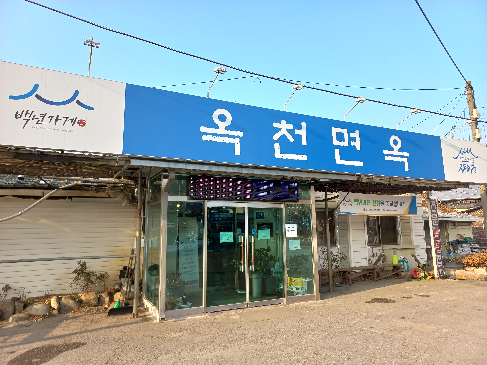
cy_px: 182
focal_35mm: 25
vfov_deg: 54.9
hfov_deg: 69.4
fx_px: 352
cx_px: 244
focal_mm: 4.6
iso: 25
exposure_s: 1/155
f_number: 1.8
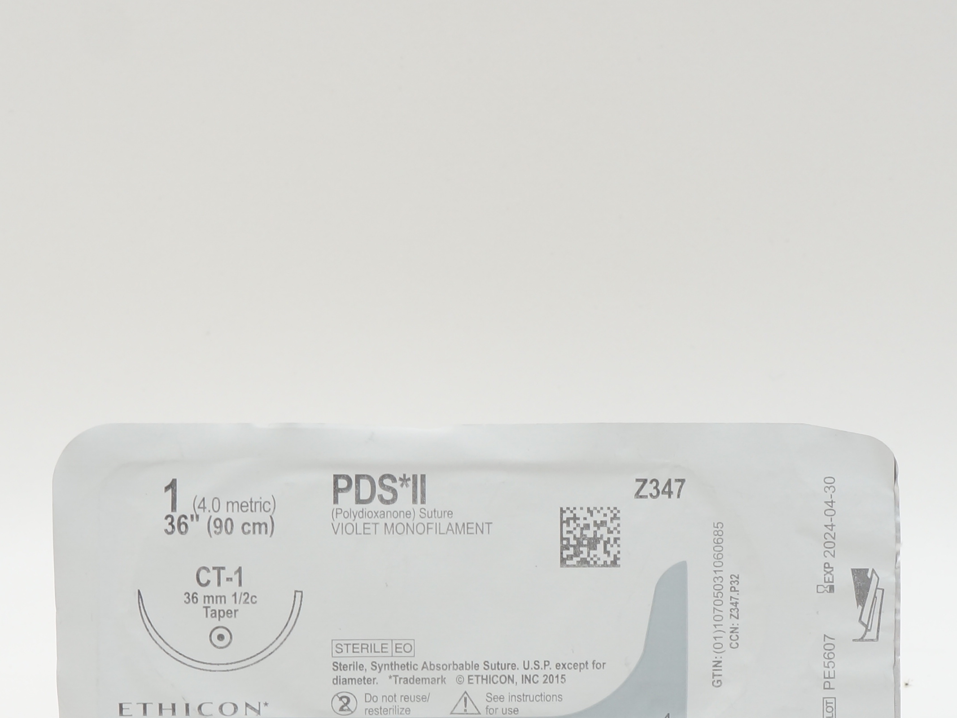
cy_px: 577
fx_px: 2018
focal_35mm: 73
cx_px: 497
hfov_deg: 26.7
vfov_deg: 19.9
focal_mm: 22
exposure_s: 1/50
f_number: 6.3
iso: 400
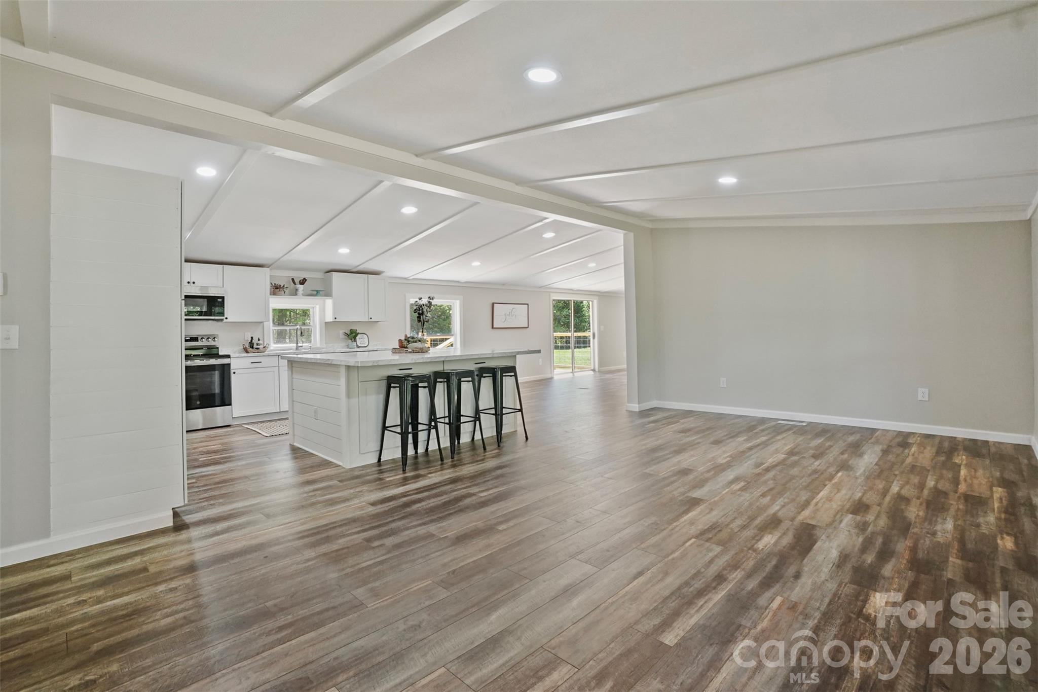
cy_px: 346
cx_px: 519
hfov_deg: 100.4
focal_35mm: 15
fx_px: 432
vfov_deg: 77.3
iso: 800
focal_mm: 10
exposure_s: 1/20
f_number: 8
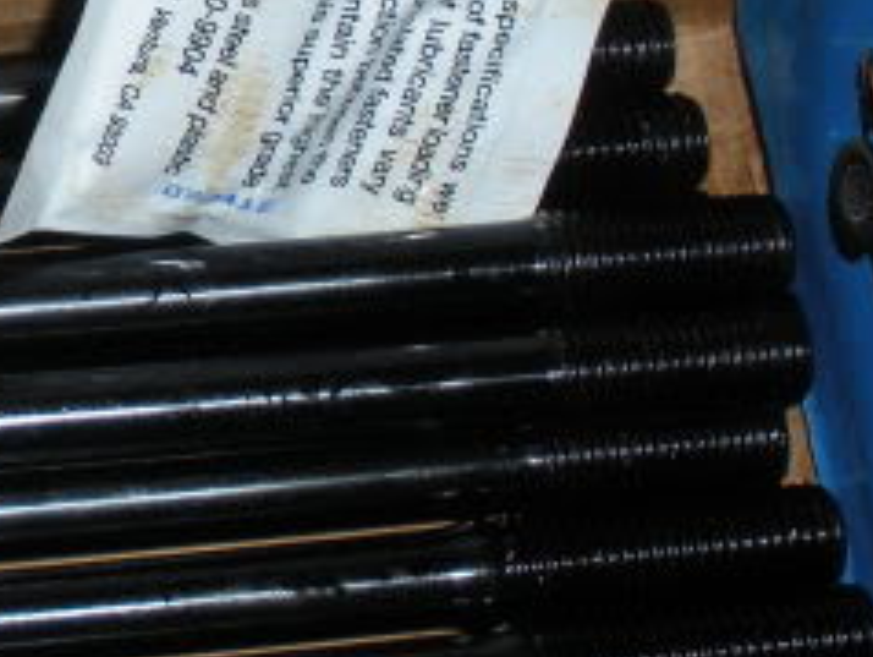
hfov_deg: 15.8
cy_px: 92
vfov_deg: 12.2
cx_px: -114
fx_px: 3055
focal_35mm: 121
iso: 64
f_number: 3.5
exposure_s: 1/60
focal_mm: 6.3
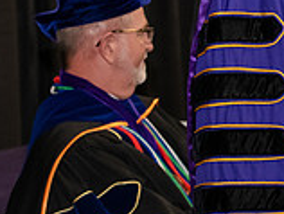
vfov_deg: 6.0
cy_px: -6
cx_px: 428
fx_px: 2030
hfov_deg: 7.9
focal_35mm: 247
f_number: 5
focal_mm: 70
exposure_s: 1/200
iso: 2500
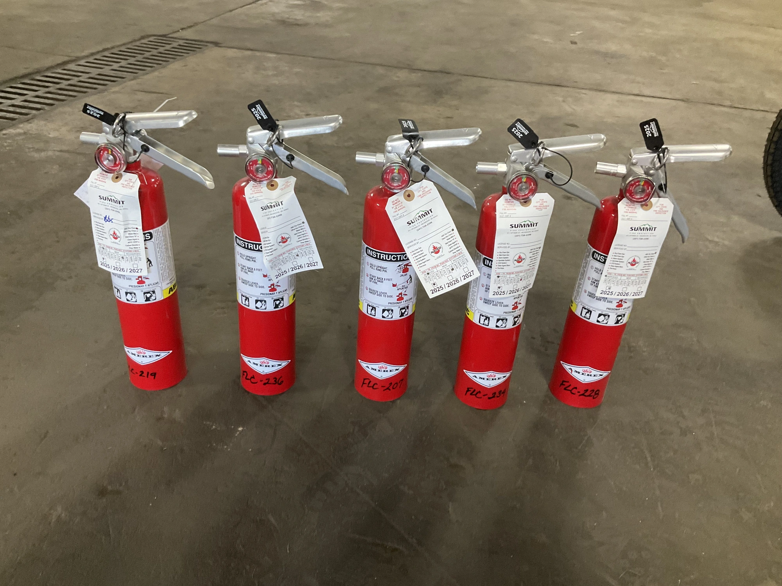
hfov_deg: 61.7
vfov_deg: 48.2
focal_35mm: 29
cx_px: 391
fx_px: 655
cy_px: 293
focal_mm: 3
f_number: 1.8
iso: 250
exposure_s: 1/60
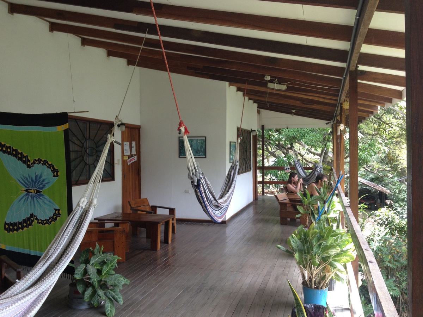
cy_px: 158
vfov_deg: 40.7
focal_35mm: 35
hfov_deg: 52.6
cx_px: 212
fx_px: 428
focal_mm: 4.28
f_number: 2.4
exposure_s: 1/120
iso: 64
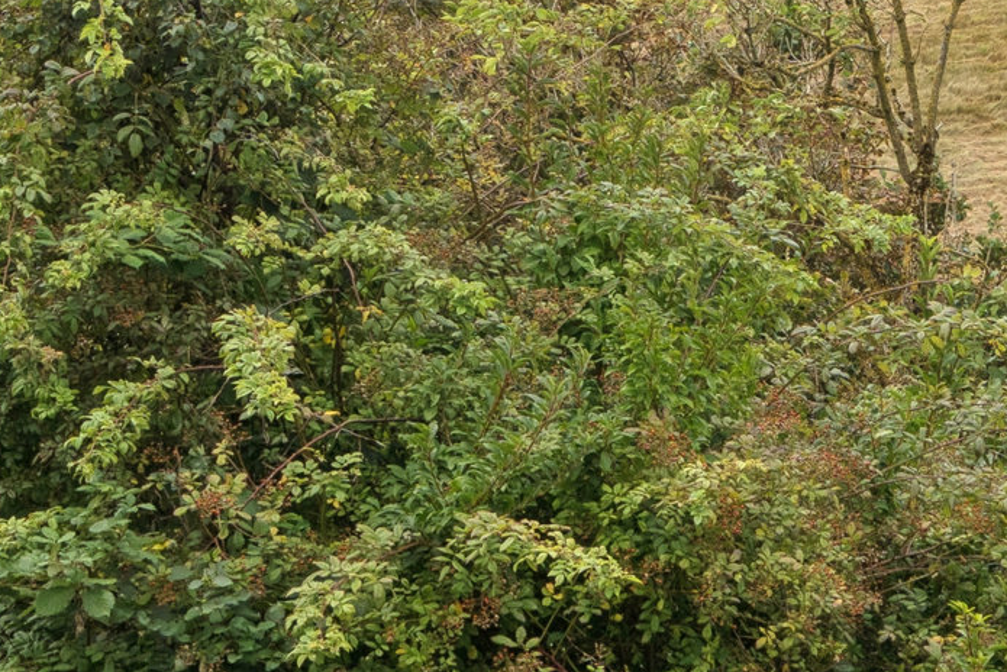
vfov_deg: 9.0
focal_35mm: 151
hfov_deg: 12.6
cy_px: -101
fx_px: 4225
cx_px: 1688
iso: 400
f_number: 9
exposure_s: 1/250
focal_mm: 35
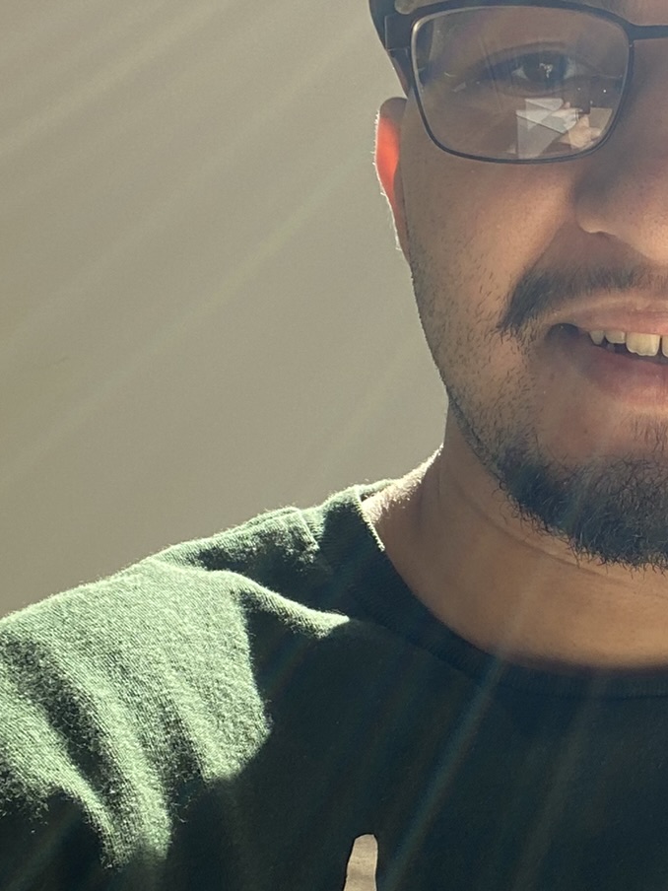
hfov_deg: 20.8
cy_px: 497
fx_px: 1750
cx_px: 701
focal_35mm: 68
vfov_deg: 28.5
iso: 32
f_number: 2.2
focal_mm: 2.71
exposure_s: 1/122
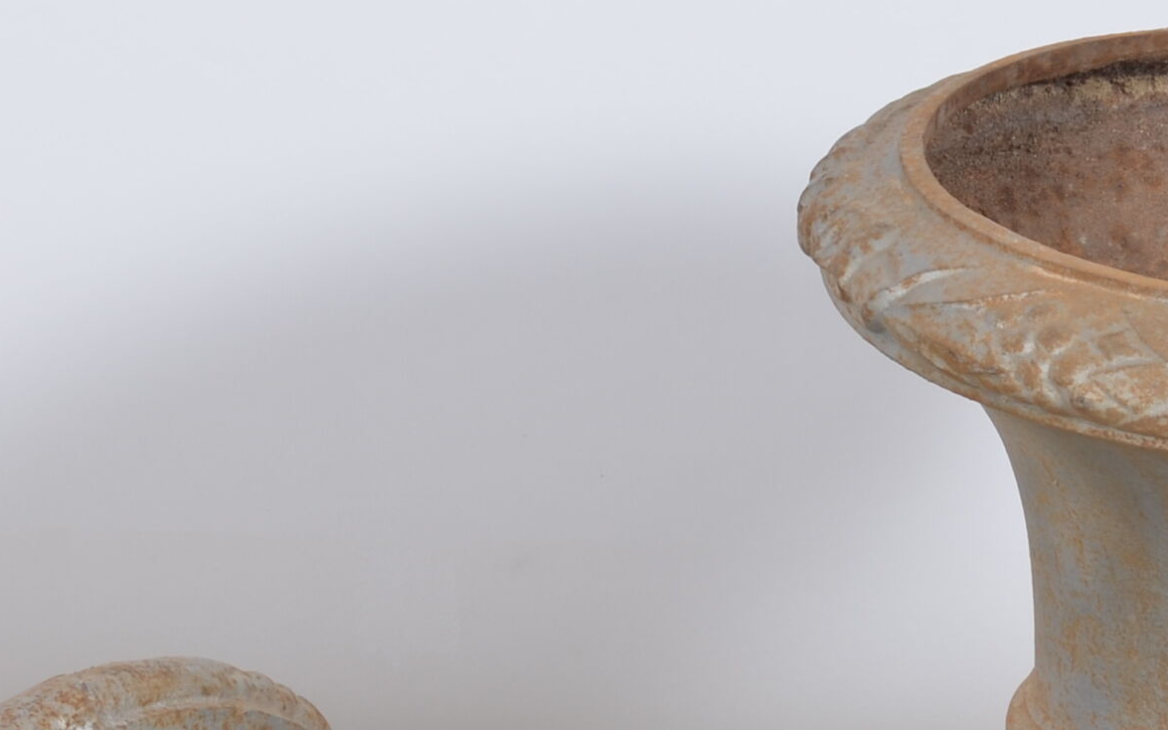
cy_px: 977
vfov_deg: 5.4
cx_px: 797
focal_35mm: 240
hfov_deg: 8.7
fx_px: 7639
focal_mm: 50
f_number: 14
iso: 100
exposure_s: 1/125
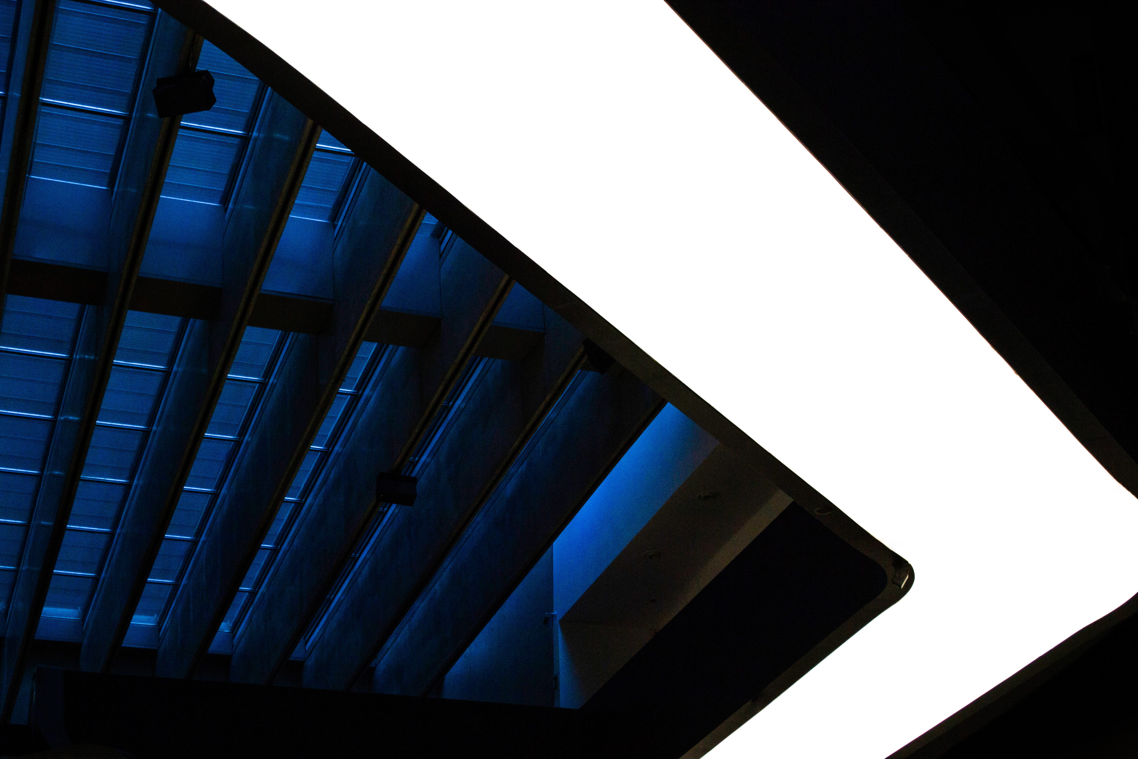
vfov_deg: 22.6
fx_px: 1897
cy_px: 380
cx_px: 569
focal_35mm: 60
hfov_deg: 33.4
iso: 200
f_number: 5.3
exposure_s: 1/50
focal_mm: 40
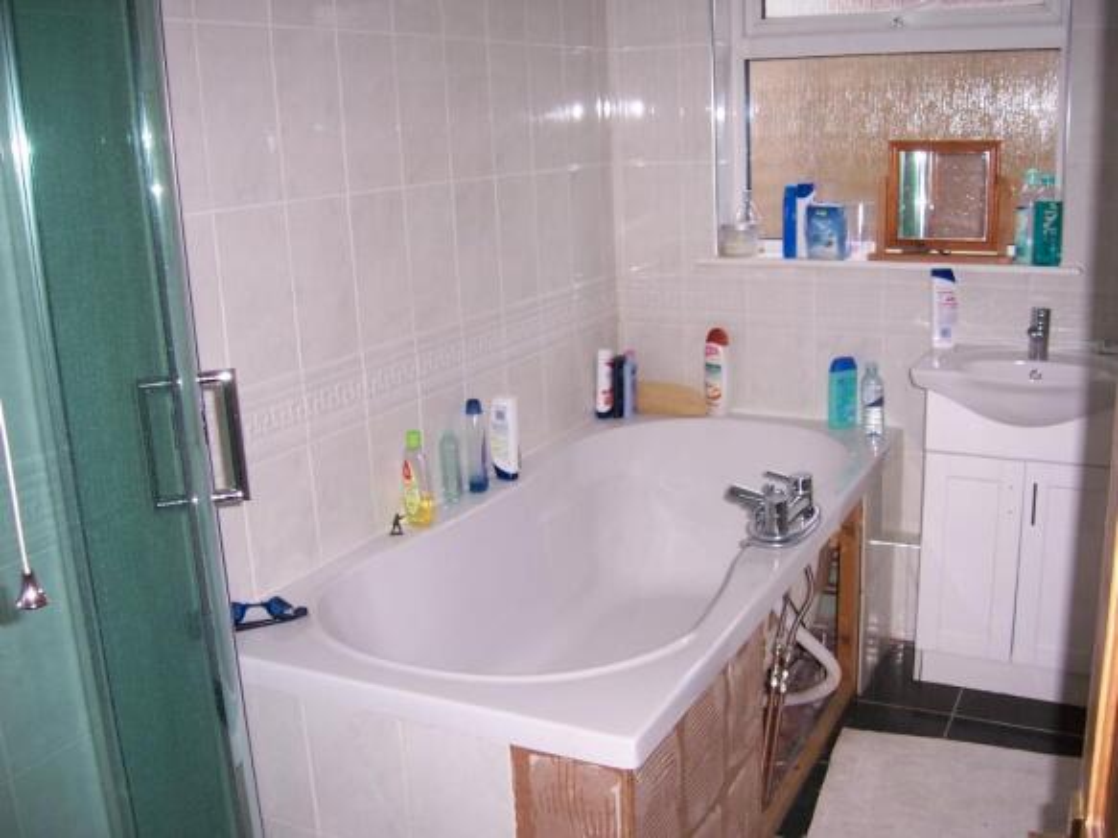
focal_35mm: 36
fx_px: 1162
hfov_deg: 51.4
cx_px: 559
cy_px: 419
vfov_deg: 39.6
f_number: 3
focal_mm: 6
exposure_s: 1/60
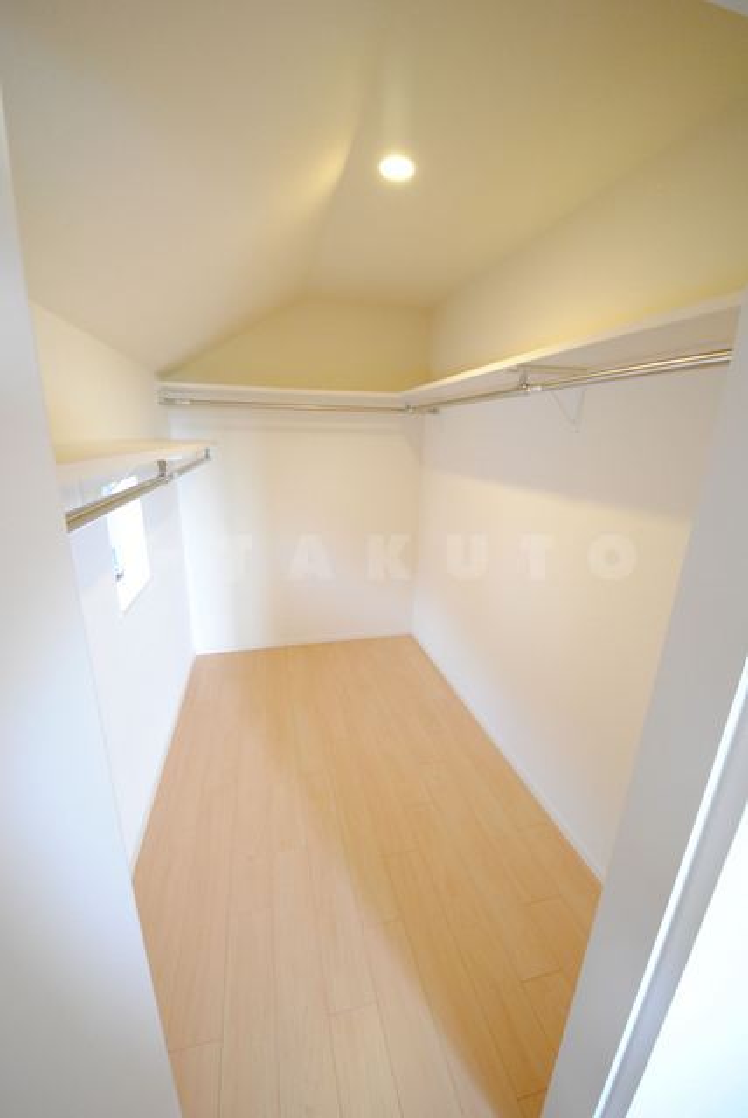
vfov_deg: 109.3
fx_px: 396
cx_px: 374
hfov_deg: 86.7
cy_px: 559
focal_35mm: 13
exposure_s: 1/30
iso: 1400
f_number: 4.5
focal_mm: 8.5
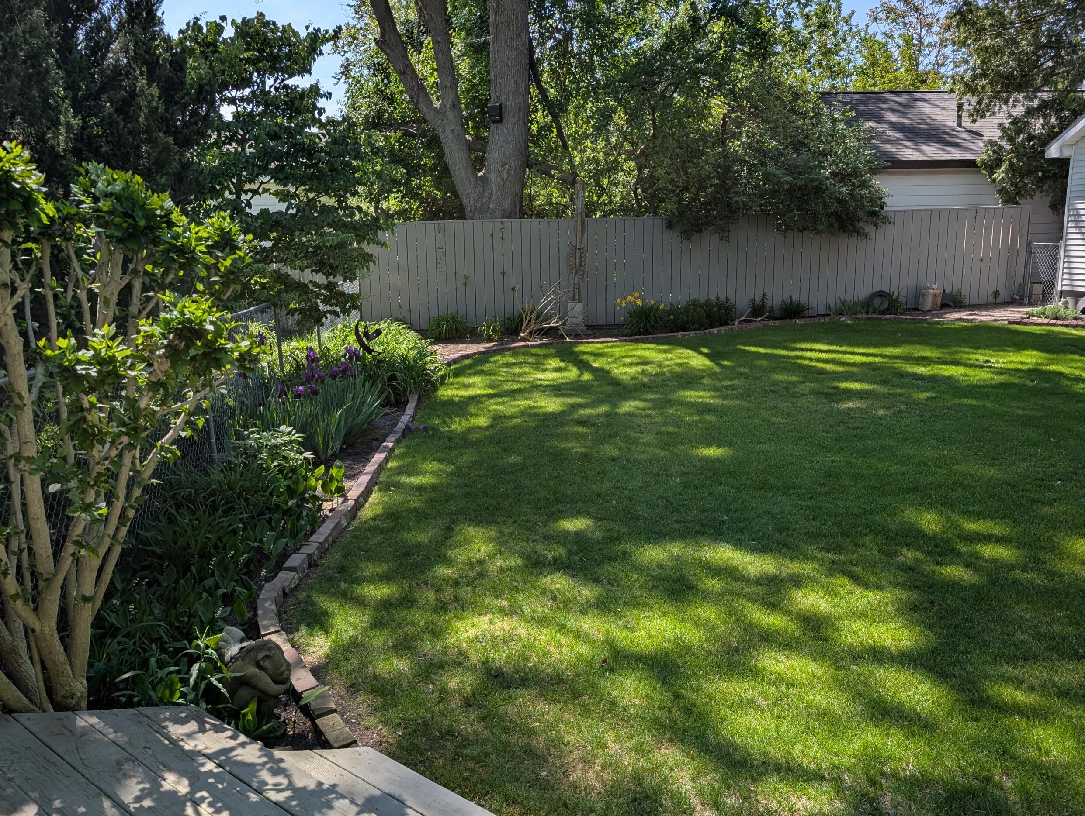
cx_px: 537
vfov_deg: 48.3
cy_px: 427
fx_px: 910
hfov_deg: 61.6
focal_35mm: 29
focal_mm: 6.9
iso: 16
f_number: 1.68
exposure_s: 1/643
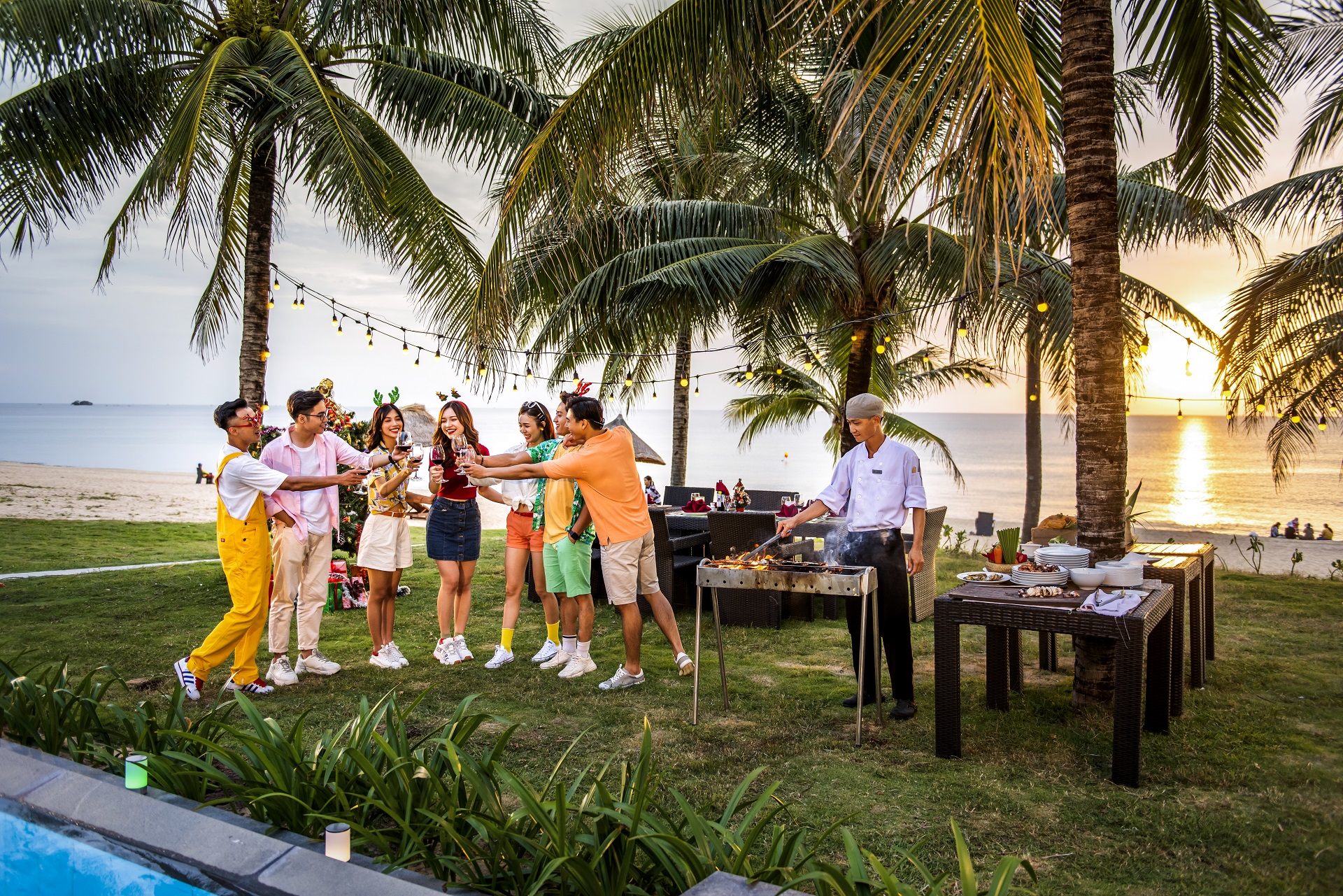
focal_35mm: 31
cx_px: 672
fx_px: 1157
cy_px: 448
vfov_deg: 42.3
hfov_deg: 60.3
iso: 320
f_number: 3.2
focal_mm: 31
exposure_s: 1/160
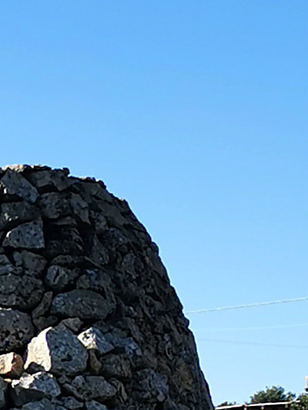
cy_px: 403
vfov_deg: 11.4
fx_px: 2040
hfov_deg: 8.4
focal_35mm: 172
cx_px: -206
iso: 50
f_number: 1.6
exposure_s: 1/4926
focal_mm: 5.56
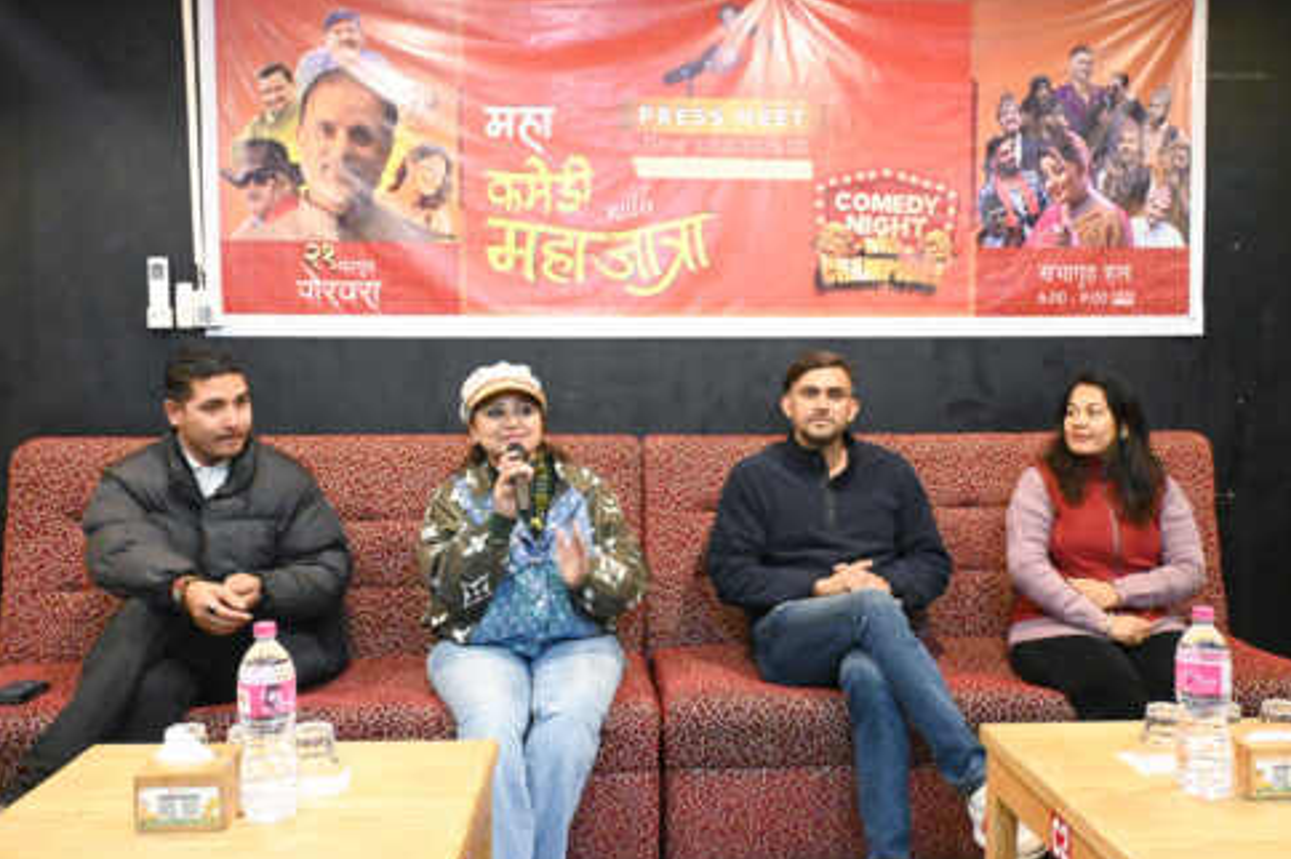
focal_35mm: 32
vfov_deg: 41.3
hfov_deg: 59.1
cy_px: 442
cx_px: 664
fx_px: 1139
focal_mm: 20.5
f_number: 3.8
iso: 9000
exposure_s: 1/60
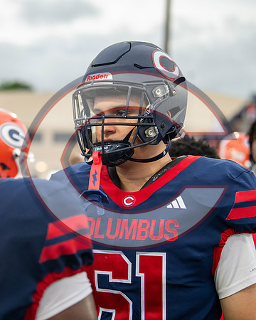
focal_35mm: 106
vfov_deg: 18.2
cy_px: 160
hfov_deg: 14.5
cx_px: 60
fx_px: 1000
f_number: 2.8
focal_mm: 75
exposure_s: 1/1000
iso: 1800
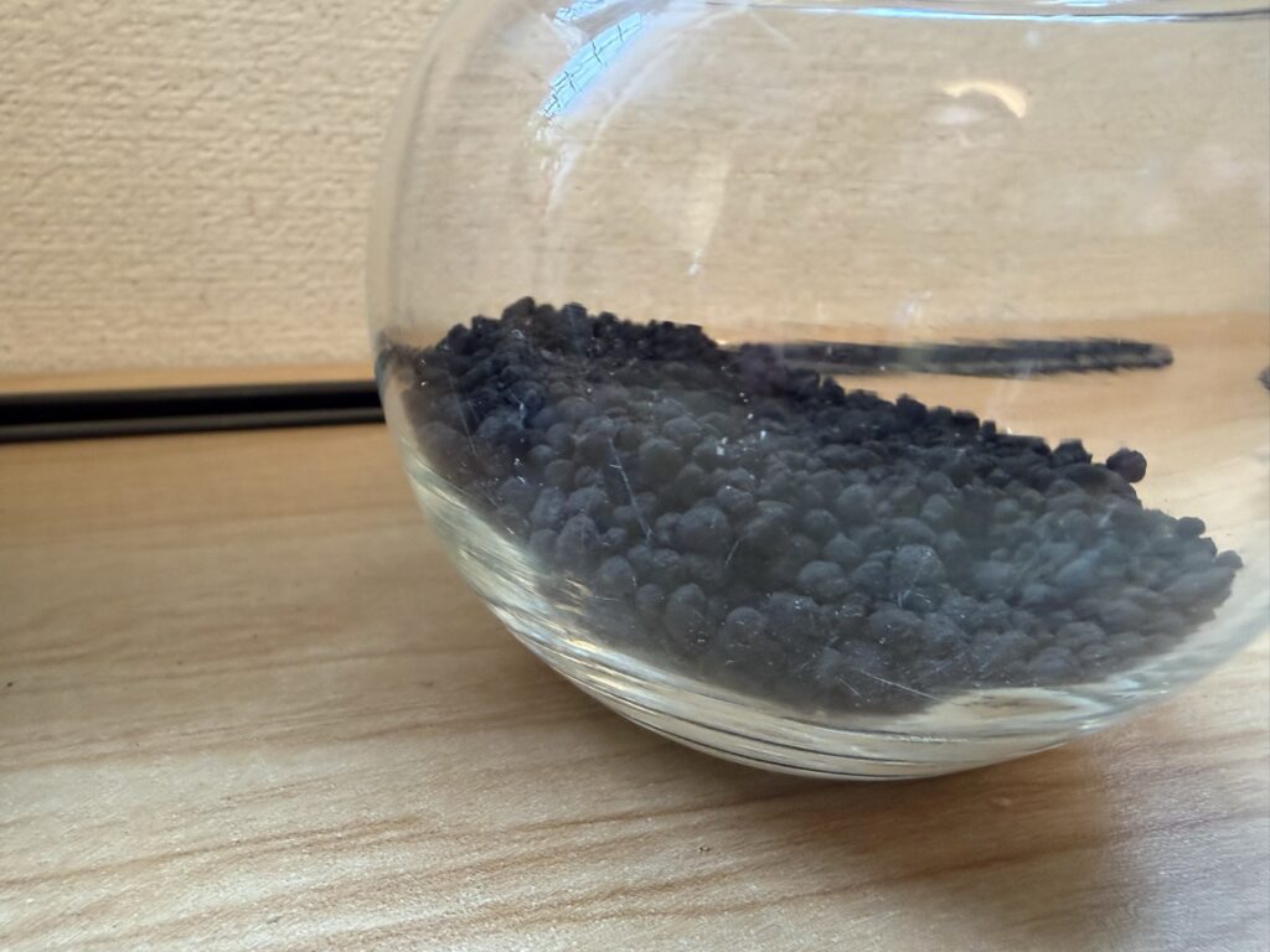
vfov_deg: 53.1
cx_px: 635
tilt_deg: -20.8
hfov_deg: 67.3
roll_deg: -1.2
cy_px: 476
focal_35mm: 26
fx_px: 954
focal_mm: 2.22
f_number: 2.2
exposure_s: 1/60
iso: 250
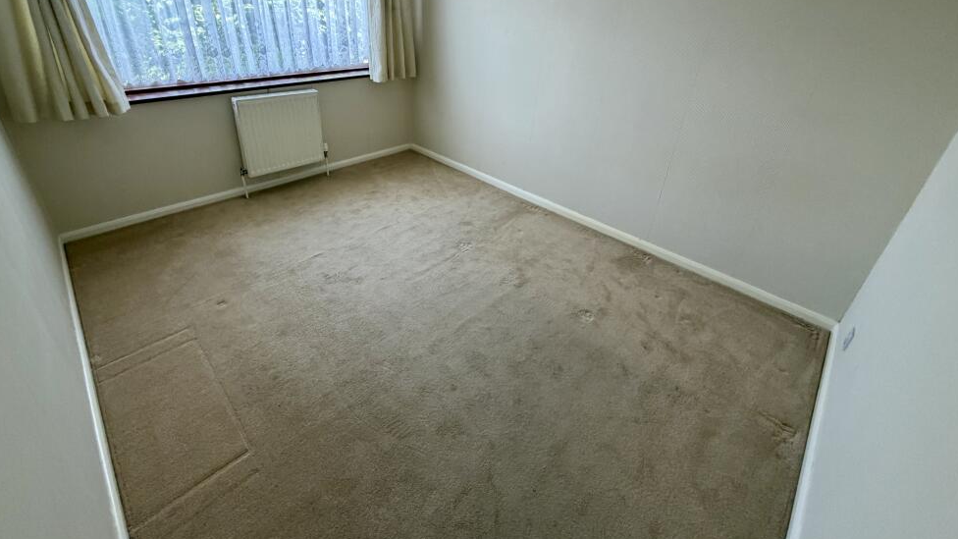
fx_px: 406
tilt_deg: -26.5
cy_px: 190
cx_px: 460
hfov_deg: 99.3
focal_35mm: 16
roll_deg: -2.3
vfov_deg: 65.7
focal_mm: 2.22
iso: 250
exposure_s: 1/121
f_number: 2.2
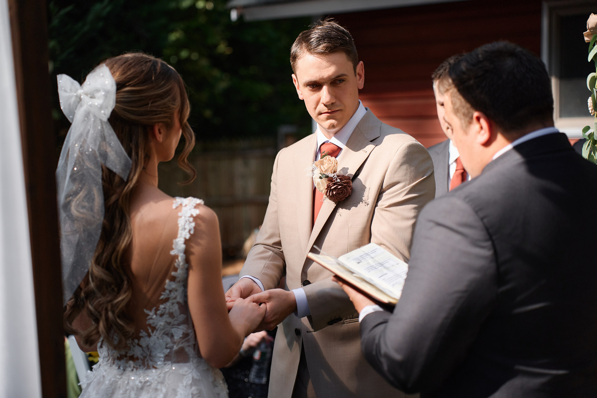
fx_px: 1244
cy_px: 199
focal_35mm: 75
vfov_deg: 18.2
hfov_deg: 27.0
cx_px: 298
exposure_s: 1/5000
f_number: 2.8
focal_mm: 75
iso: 500
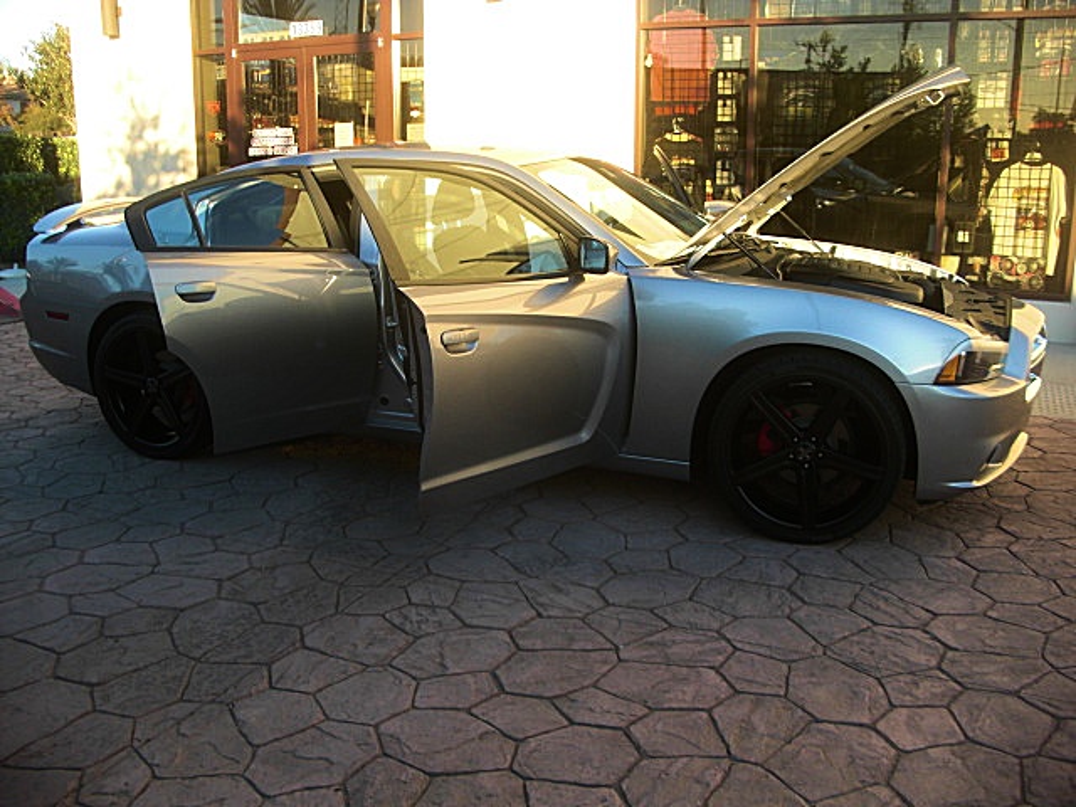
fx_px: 1119
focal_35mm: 36
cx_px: 538
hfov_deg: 51.4
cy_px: 404
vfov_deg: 39.7
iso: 50
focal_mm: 6.3
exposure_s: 1/100
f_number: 2.8
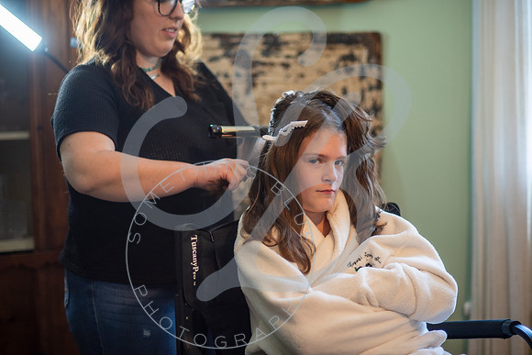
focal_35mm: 85
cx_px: 266
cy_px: 178
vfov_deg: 16.1
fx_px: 1256
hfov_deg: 23.9
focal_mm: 85
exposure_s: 1/160
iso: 400
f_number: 1.8
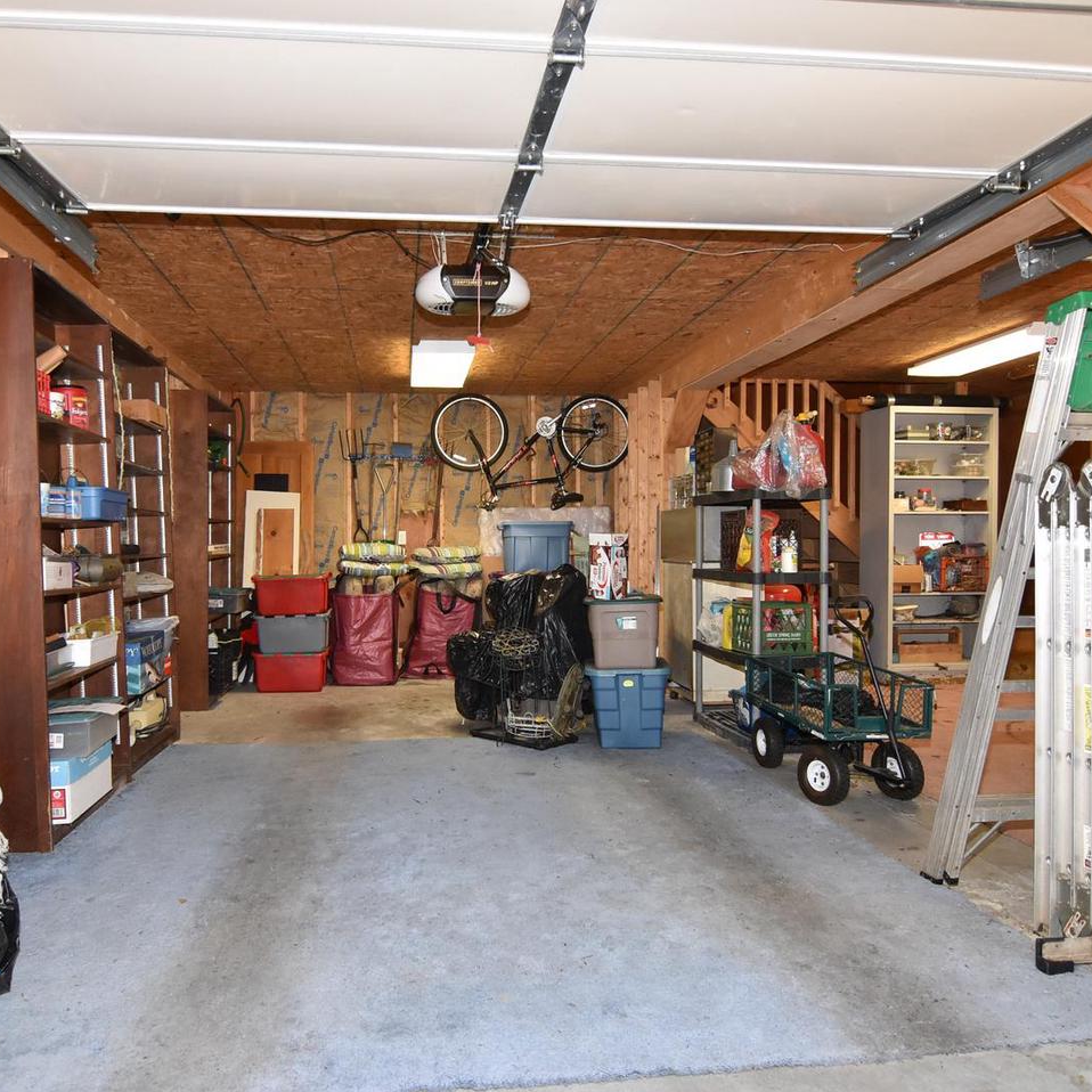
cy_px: 547
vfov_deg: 67.3
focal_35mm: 23
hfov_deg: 67.0
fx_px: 821
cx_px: 482
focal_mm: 12
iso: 800
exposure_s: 1/60
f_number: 7.1
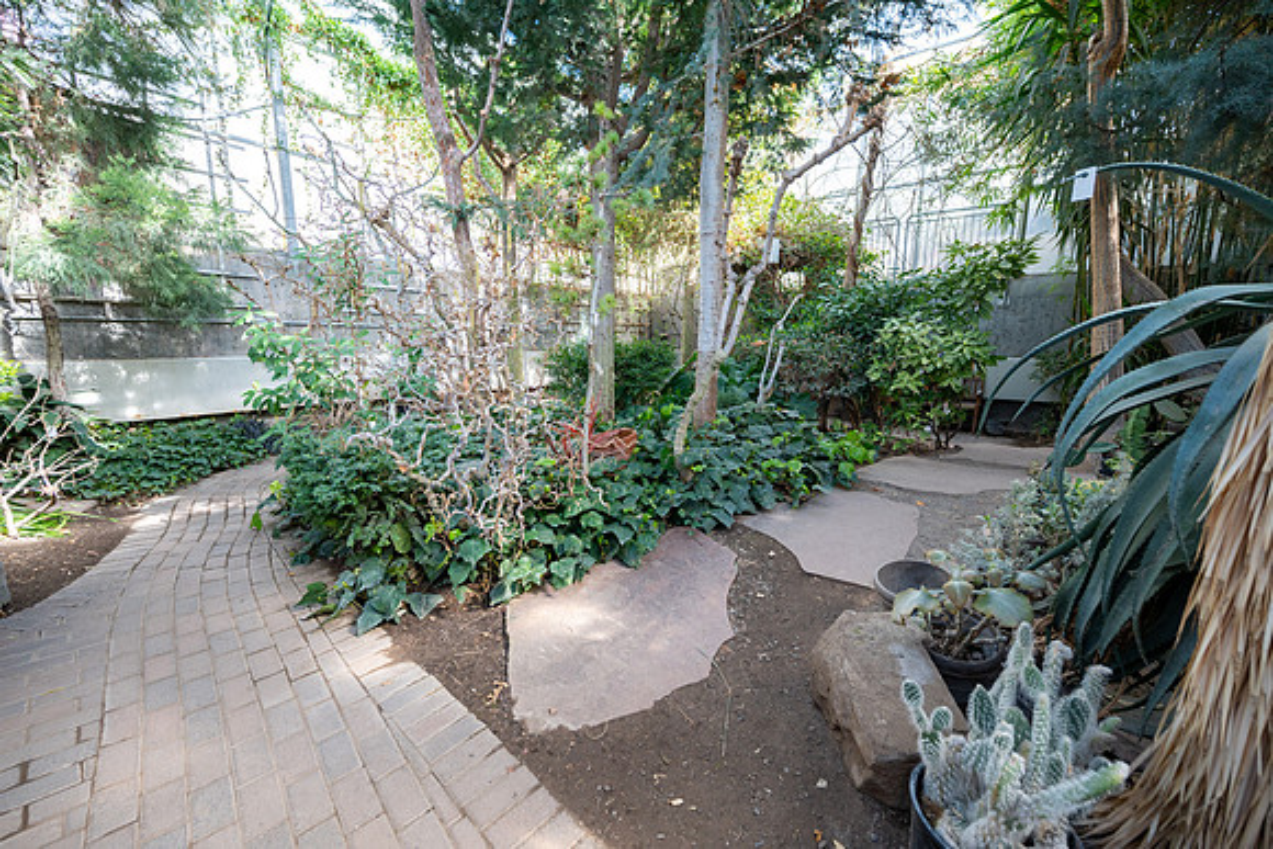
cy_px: 424
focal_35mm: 14
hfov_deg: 104.2
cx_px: 636
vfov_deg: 81.2
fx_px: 495
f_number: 4
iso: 320
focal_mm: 14
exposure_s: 1/160
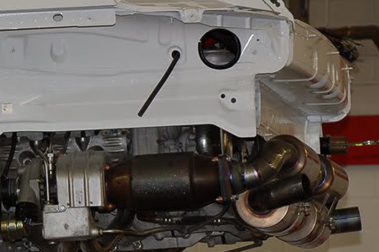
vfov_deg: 4.7
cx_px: -4
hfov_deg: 7.1
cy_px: 110
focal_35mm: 289
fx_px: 3040
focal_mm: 85
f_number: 5.3
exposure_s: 1/60
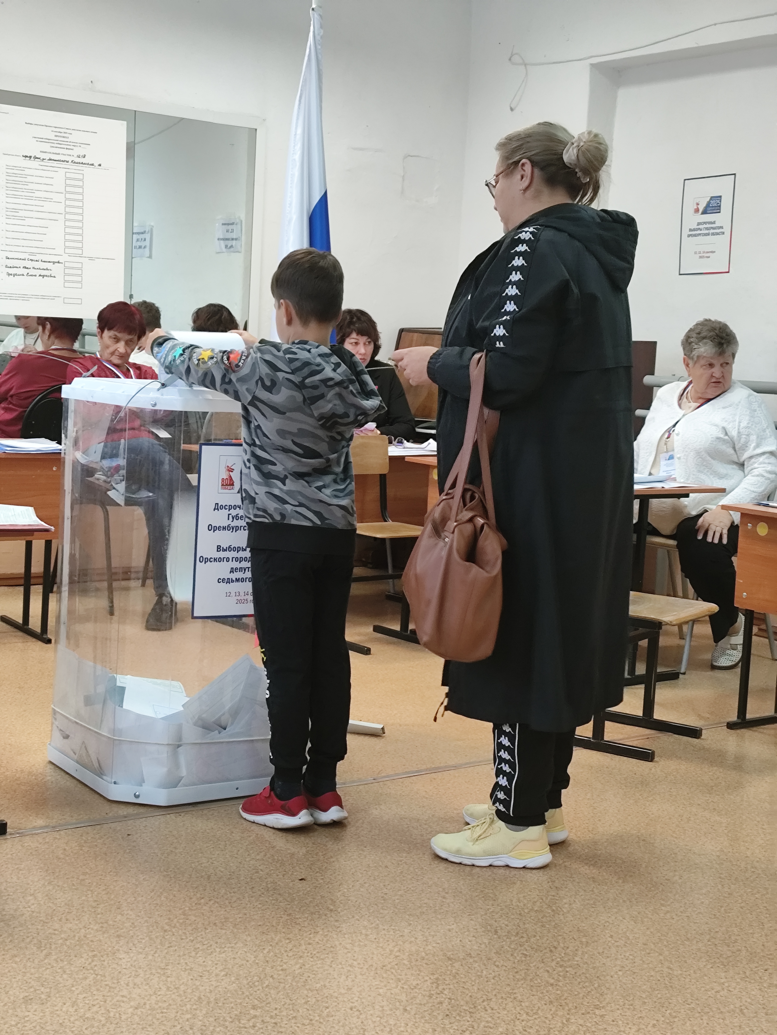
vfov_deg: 38.2
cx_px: 388
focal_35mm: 50
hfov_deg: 29.1
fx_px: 1495
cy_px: 518
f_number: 1.79
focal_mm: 4.71
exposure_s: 1/33.3
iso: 400
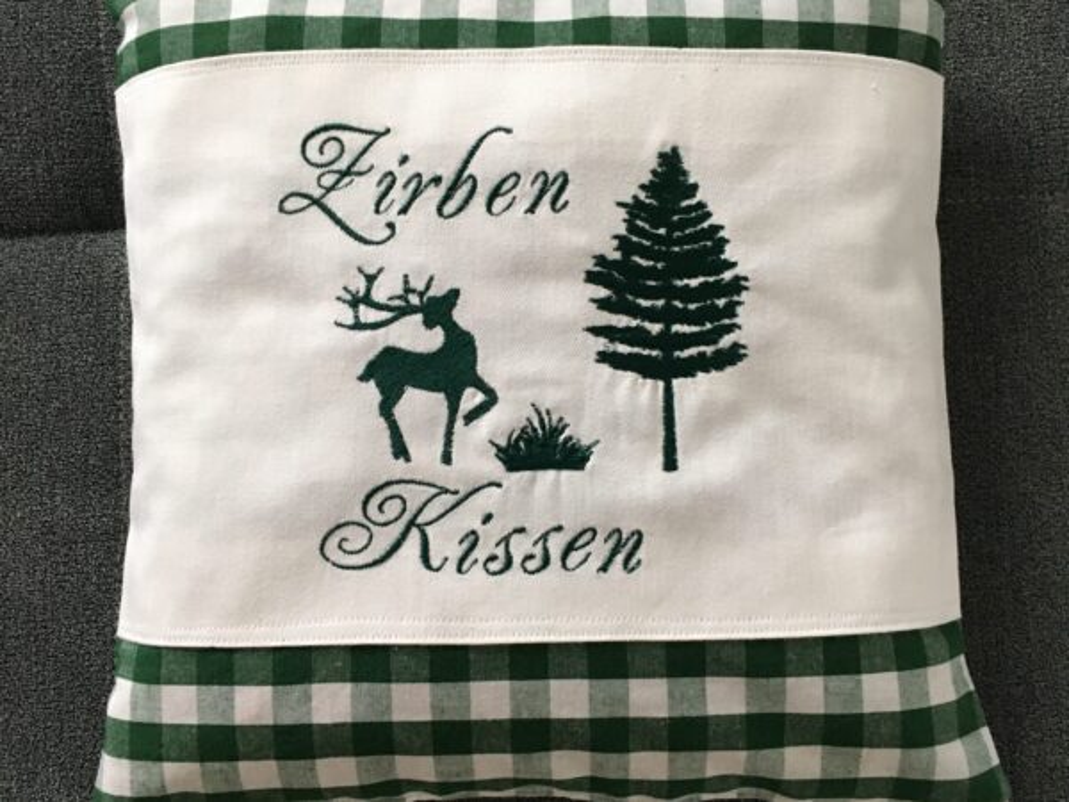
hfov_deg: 61.7
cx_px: 534
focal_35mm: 29
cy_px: 401
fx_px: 896
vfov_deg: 48.2
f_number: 2.2
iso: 160
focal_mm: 4.15
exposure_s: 1/33
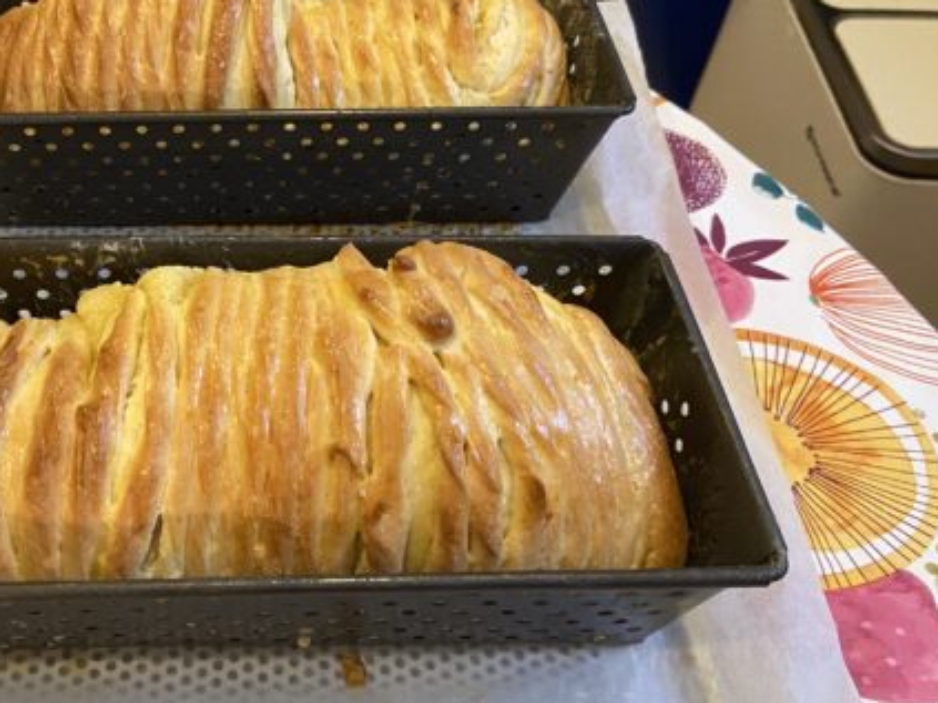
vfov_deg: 34.8
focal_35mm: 41
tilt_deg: -48.5
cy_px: 235
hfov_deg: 44.3
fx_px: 1111
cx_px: 234
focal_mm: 4.25
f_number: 1.8
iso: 400
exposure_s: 1/33
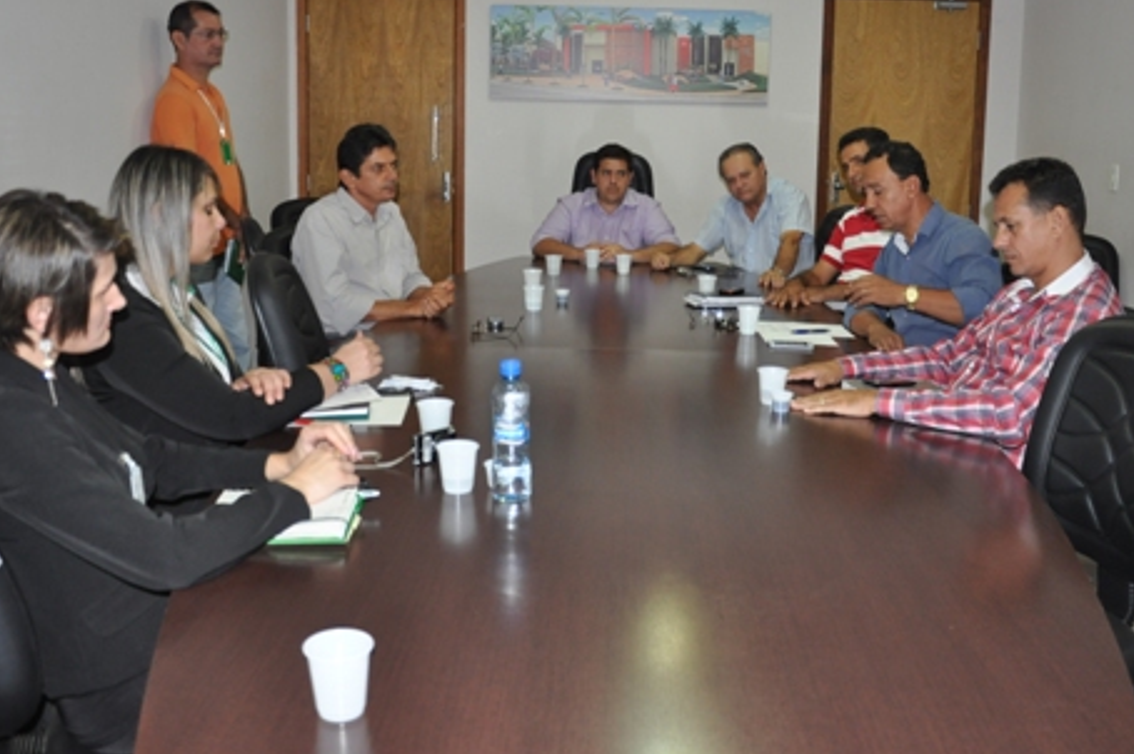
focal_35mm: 39
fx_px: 1215
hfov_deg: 50.0
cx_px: 586
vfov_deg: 34.4
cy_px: 297
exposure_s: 1/60
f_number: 4
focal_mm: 21
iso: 800
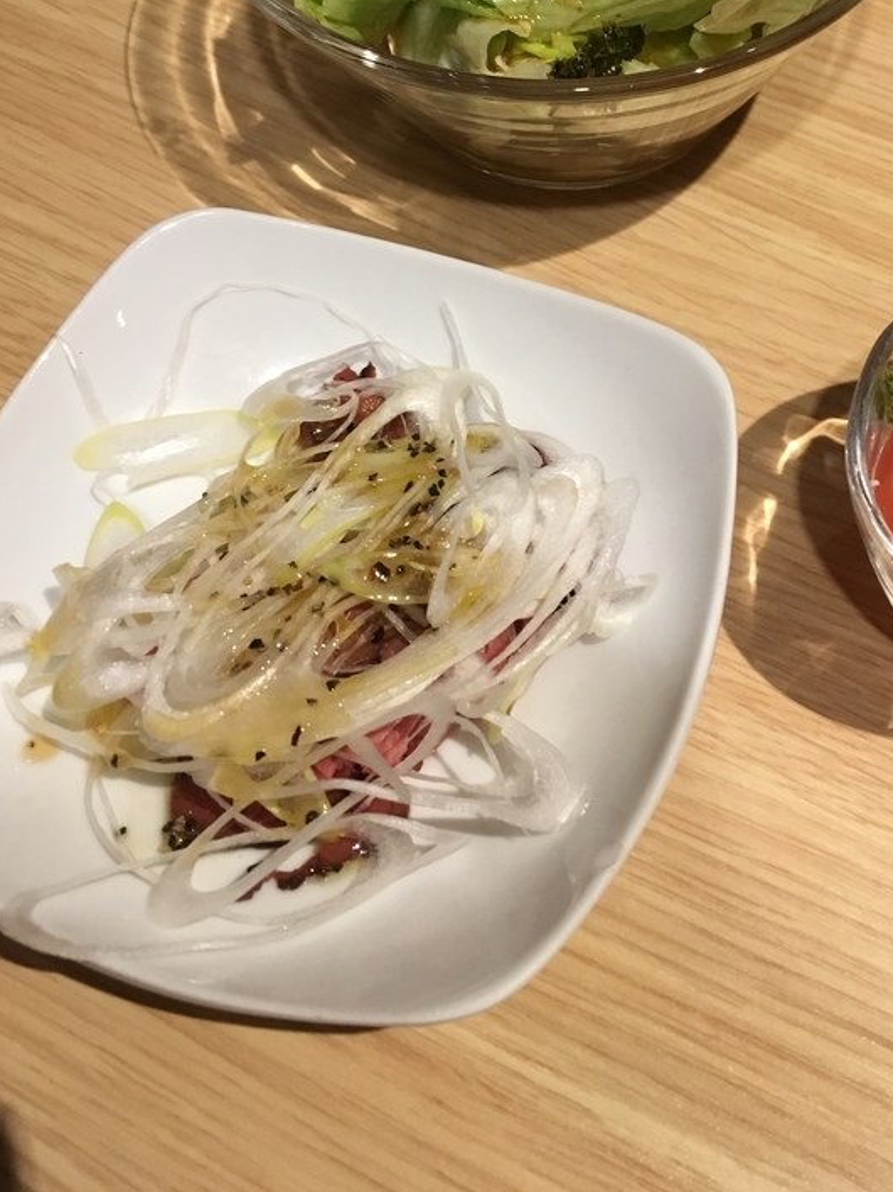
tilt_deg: -55.3
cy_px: 334
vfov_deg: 43.7
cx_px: 613
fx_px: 1445
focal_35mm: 42
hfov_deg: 34.0
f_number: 2.2
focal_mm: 4.15
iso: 100
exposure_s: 1/30
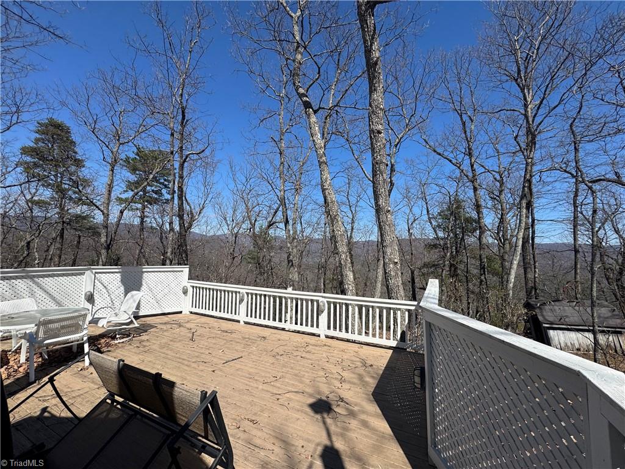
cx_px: 312
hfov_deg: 102.1
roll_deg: -1.4
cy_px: 234
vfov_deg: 85.7
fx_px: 253
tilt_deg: +3.9
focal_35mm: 14
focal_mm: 2.22
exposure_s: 1/2415
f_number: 2.2
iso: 50
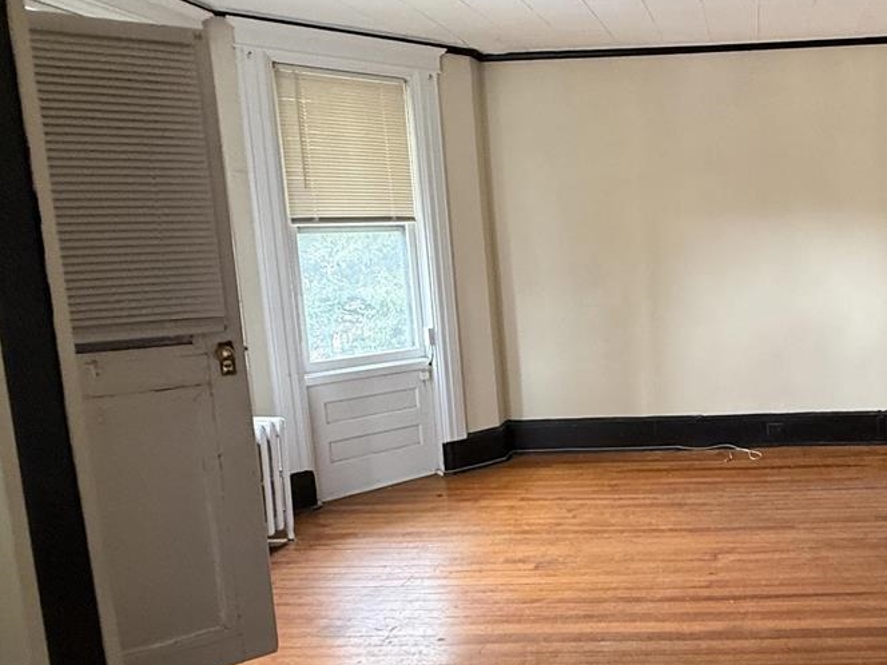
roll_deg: +1.2
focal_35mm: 27
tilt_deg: -5.8
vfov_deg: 51.3
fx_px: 692
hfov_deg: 58.6
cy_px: 307
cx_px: 748
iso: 400
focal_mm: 2.22
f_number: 2.2
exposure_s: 1/60
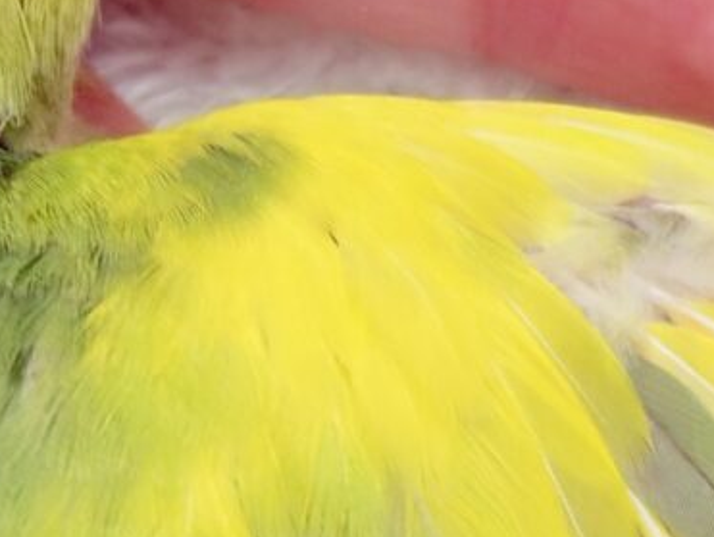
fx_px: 3469
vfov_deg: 8.6
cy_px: 857
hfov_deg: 11.6
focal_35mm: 168
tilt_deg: -68.0
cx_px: 768
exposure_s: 1/50
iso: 40
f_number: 1.6
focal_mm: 5.96
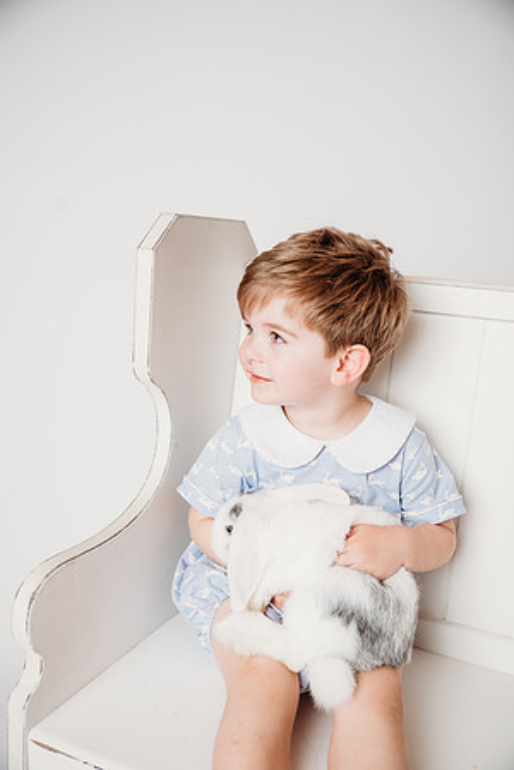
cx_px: 257
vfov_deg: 54.4
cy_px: 385
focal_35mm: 35
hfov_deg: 37.9
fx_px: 750
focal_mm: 35
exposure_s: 1/200
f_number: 4
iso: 100
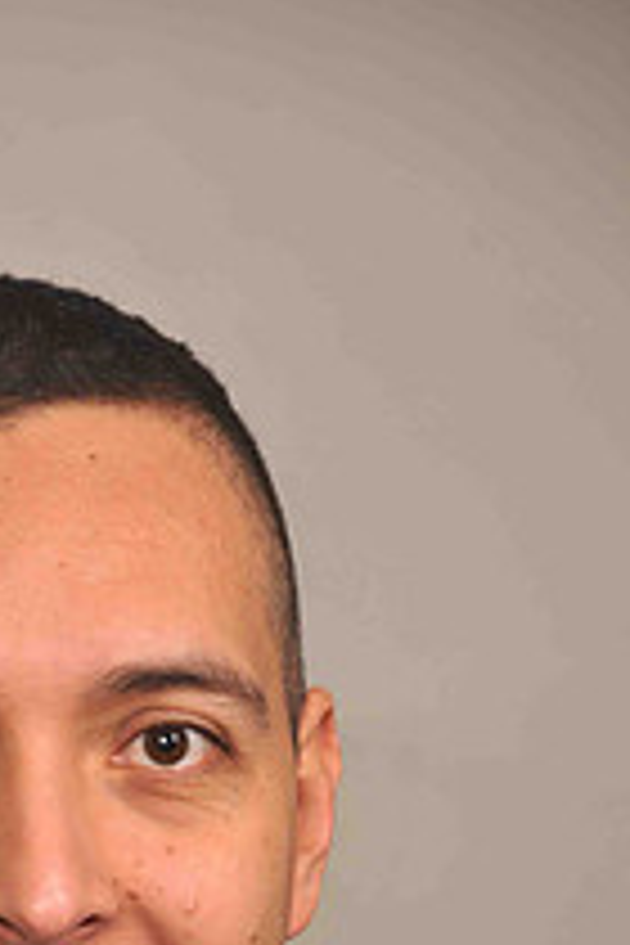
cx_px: -25
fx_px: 8426
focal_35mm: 321
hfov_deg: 4.3
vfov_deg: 6.4
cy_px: 986
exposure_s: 1/60
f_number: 5.6
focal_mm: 100
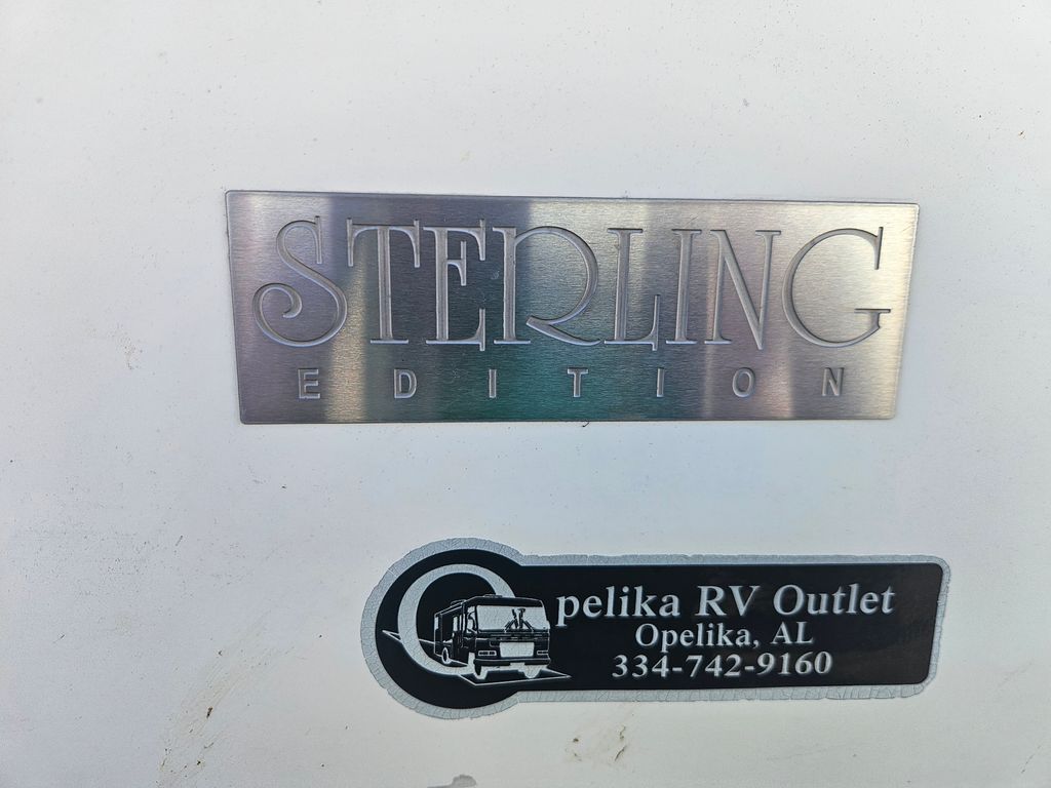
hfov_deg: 73.9
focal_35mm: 23
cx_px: 526
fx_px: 698
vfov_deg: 58.9
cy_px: 394
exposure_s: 1/399
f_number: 1.8
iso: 25
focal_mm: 5.4
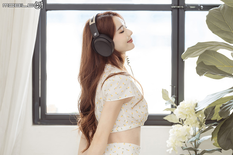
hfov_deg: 15.8
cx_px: 116
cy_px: 78
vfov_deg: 10.5
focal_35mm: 130
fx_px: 841
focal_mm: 130
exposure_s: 1/125
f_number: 2.8
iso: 1000
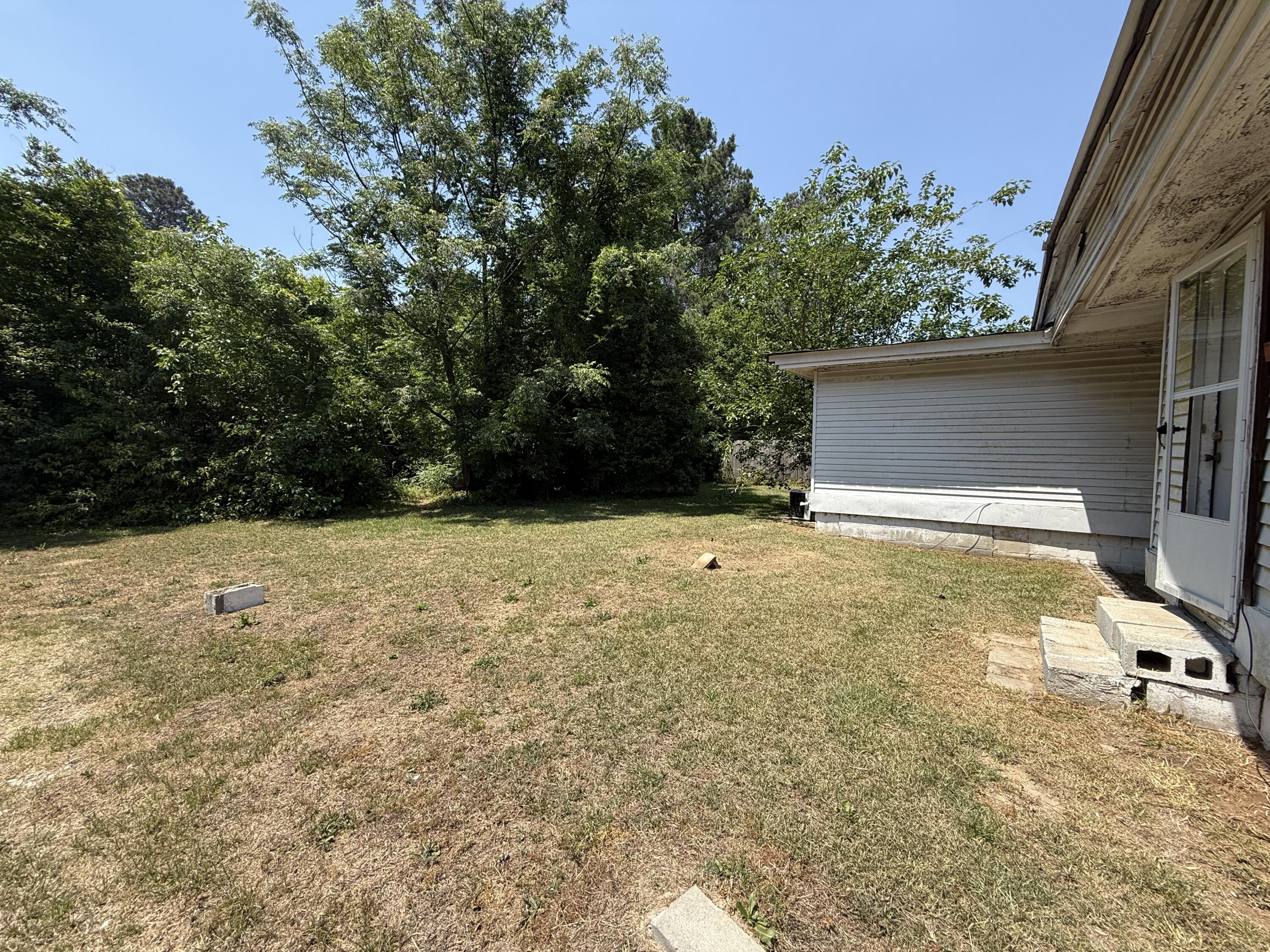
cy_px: 476
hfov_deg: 102.1
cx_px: 635
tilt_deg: -1.8
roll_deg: +0.0
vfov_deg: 85.7
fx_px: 514
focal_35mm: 14
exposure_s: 1/955
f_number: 2.2
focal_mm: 2.22
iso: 50
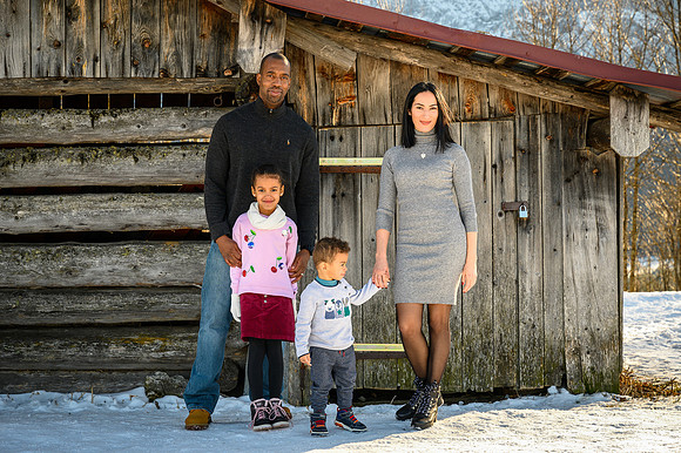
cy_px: 226
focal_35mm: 70
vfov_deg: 19.4
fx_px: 1323
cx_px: 340
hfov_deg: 28.9
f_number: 7.1
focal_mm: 70
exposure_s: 1/200
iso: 200
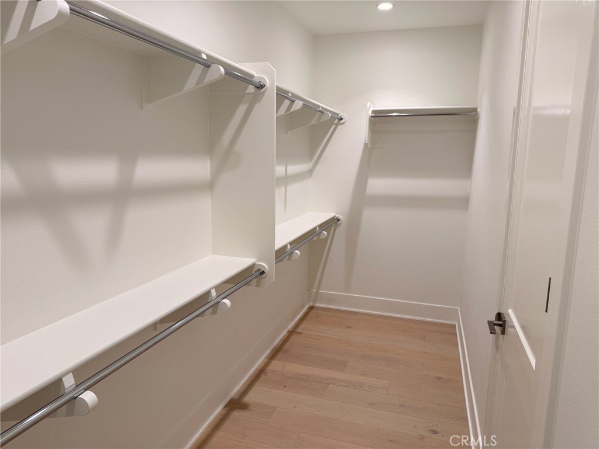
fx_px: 415
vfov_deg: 56.8
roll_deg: -1.0
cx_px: 300
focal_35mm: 24
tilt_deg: -8.7
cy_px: 224
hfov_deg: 71.6
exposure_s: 1/120
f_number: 1.78
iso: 100
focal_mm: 6.76
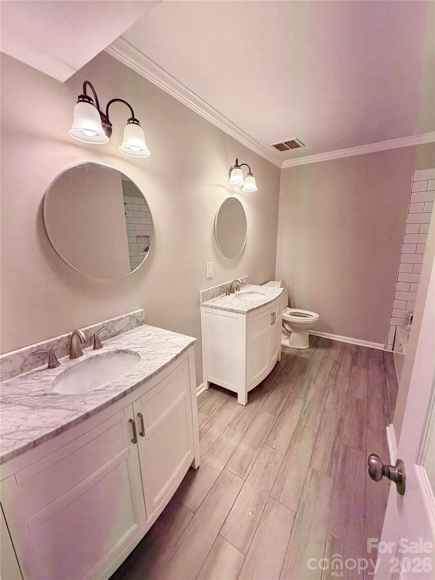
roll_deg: +0.6
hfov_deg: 85.7
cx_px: 218
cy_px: 290
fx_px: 235
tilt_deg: -12.4
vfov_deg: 102.1
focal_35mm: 14
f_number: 2.2
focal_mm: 2.22
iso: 200
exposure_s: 1/120
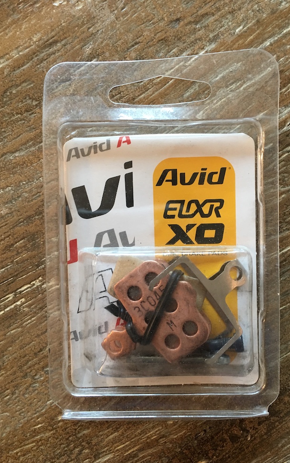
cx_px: 160
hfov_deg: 39.4
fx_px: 405
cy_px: 235
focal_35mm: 32
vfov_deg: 59.7
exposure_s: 1/15
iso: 50
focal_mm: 4.15
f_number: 2.2
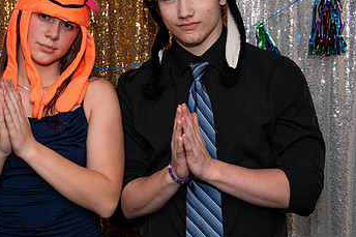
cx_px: 121
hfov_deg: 25.0
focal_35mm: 81
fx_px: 801
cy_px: 85
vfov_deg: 16.8
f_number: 4
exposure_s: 1/250
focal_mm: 48
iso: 400
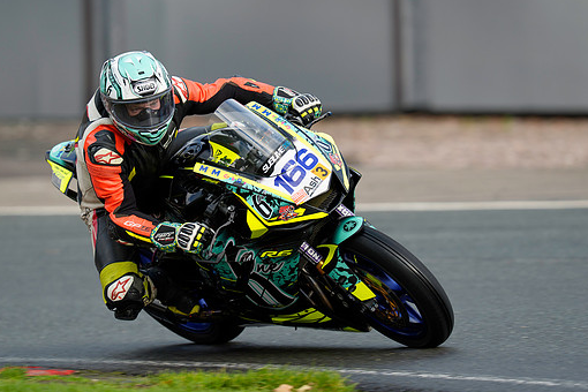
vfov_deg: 3.0
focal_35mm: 455
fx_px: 7431
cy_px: 199
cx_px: 291
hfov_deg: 4.5
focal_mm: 400
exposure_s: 1/500
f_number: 4
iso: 160
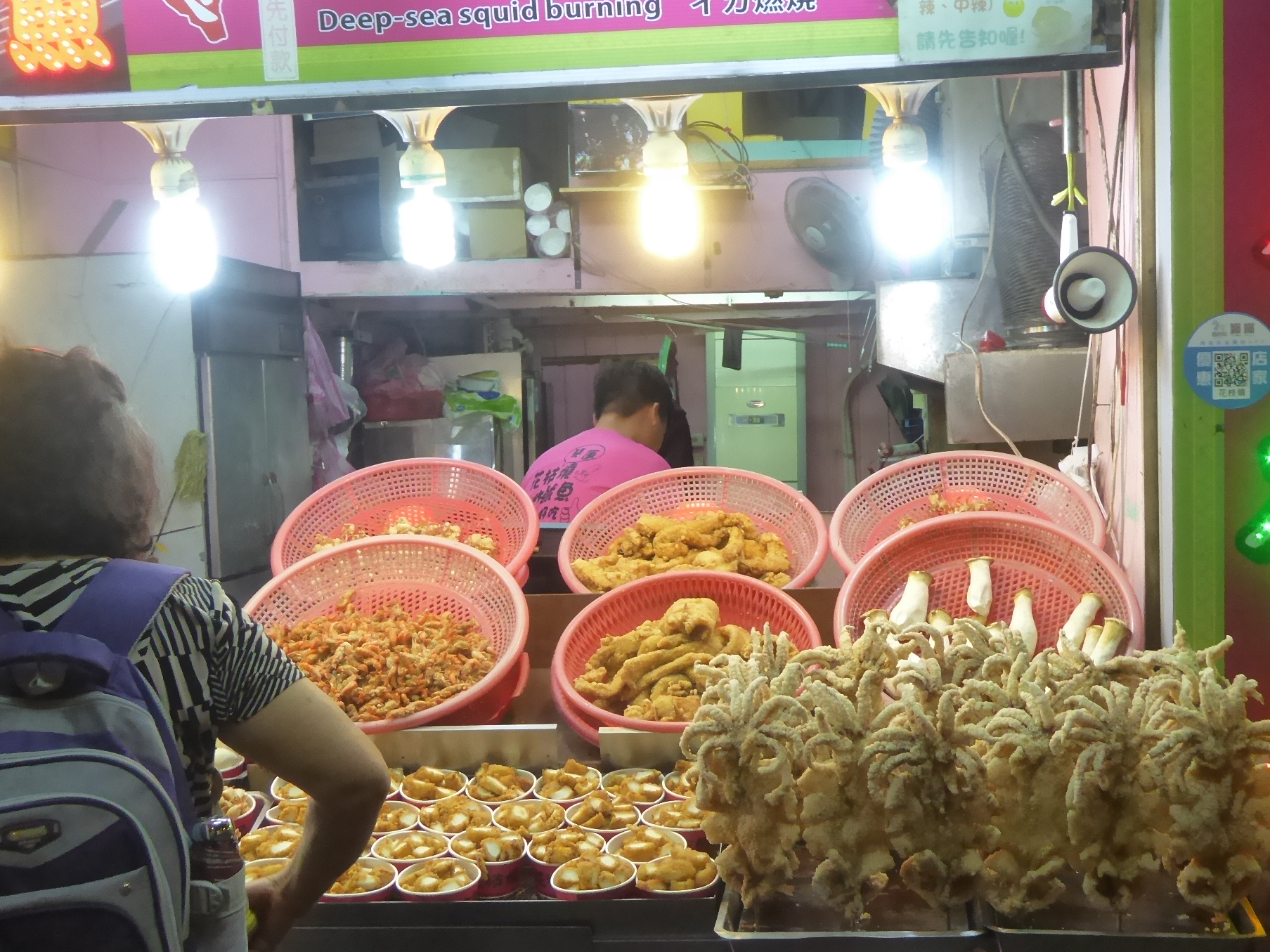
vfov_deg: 28.5
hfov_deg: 37.4
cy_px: 582
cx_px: 727
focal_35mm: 51
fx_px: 1871
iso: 800
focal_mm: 6.3
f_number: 3.7
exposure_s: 1/80
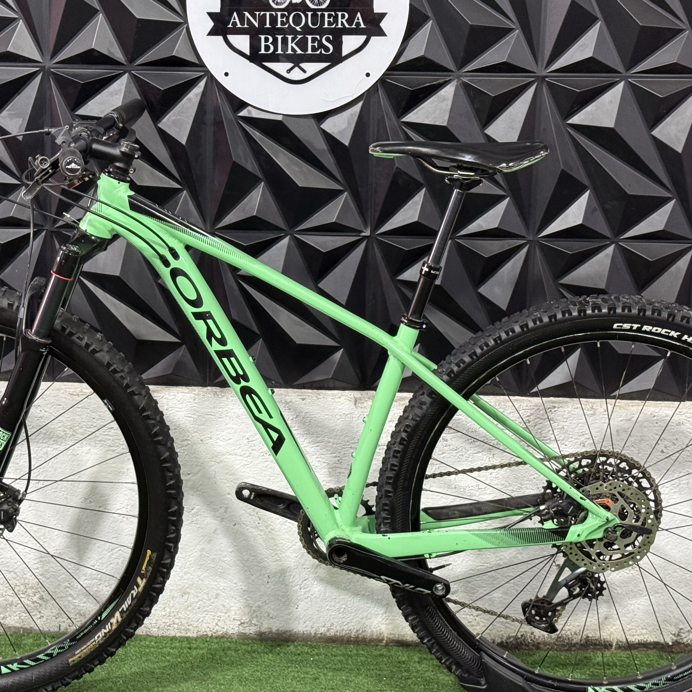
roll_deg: -1.5
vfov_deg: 24.7
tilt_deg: -12.1
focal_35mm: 70
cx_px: 279
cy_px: 332
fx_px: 1583
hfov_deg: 24.6
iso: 160
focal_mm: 6.76
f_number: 1.78
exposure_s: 1/60
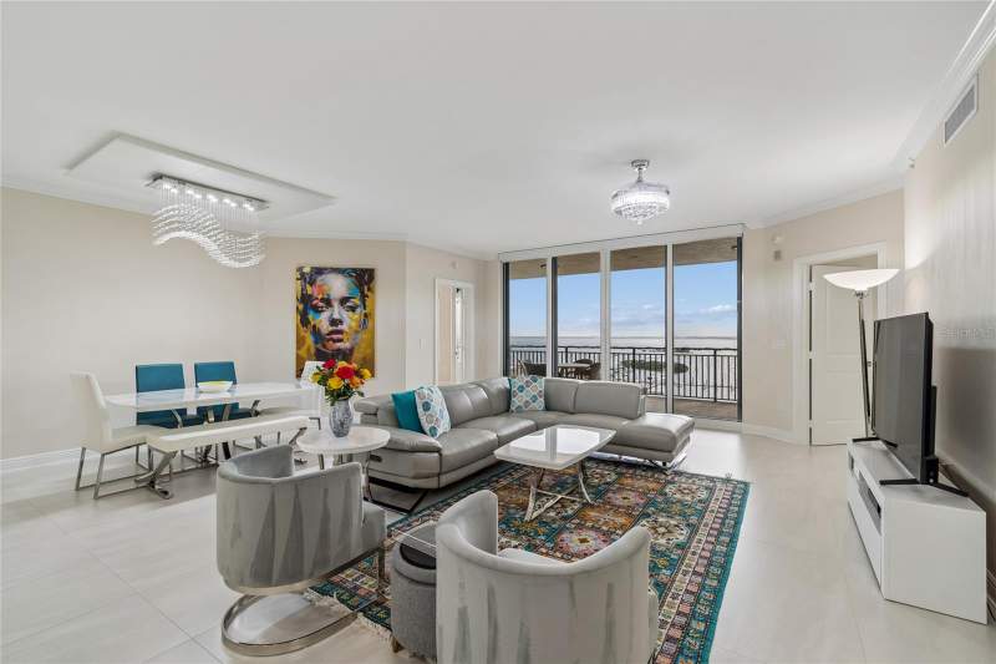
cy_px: 332
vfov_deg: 77.3
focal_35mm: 15
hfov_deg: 100.4
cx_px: 498
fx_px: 415
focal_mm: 10
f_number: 7.1
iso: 100
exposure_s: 1/40
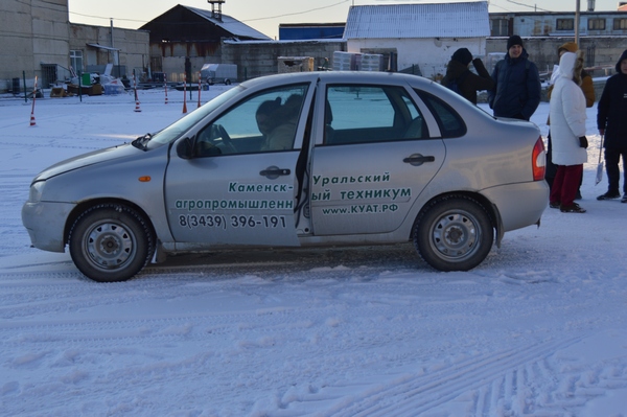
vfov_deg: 28.0
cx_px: 314
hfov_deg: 41.1
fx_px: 835
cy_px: 208
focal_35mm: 48
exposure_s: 1/250
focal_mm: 32
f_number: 8
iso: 100
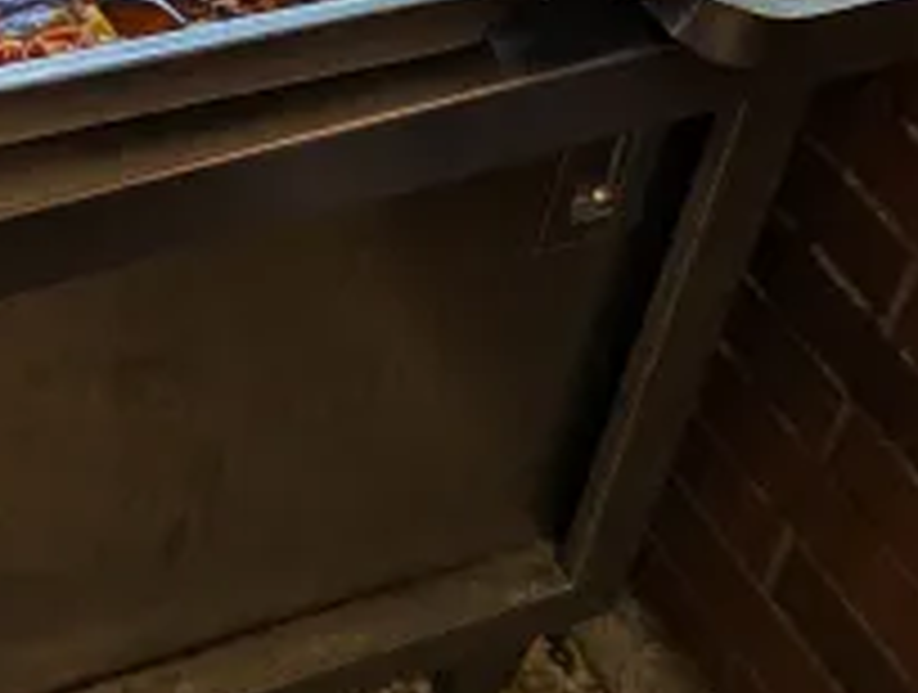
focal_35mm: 94
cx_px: -130
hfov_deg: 19.8
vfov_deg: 14.7
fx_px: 2499
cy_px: -351
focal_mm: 6.81
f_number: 1.85
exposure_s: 1/120
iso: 53
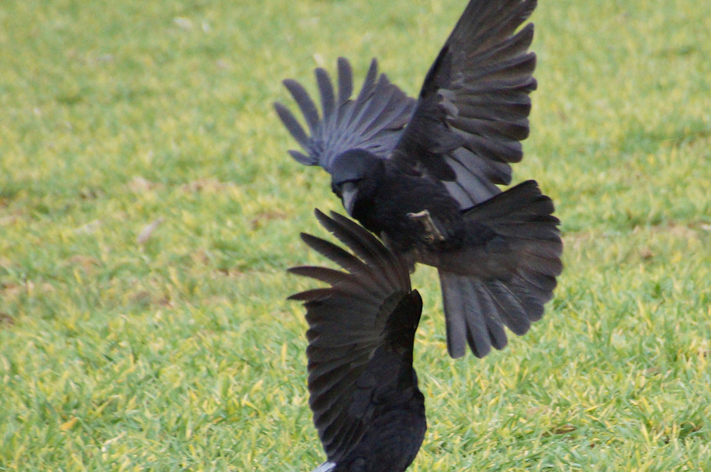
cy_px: 248
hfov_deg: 3.7
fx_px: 10922
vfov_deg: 2.5
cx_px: 415
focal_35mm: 554
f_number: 6.3
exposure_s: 1/2000
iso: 2000
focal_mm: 250
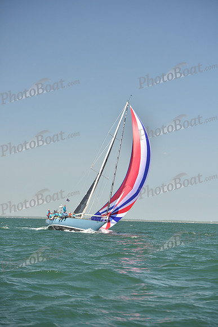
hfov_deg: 13.4
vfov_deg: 20.0
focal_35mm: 102
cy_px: 164
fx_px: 926
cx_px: 109
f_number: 4
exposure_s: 1/800
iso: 250
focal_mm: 102
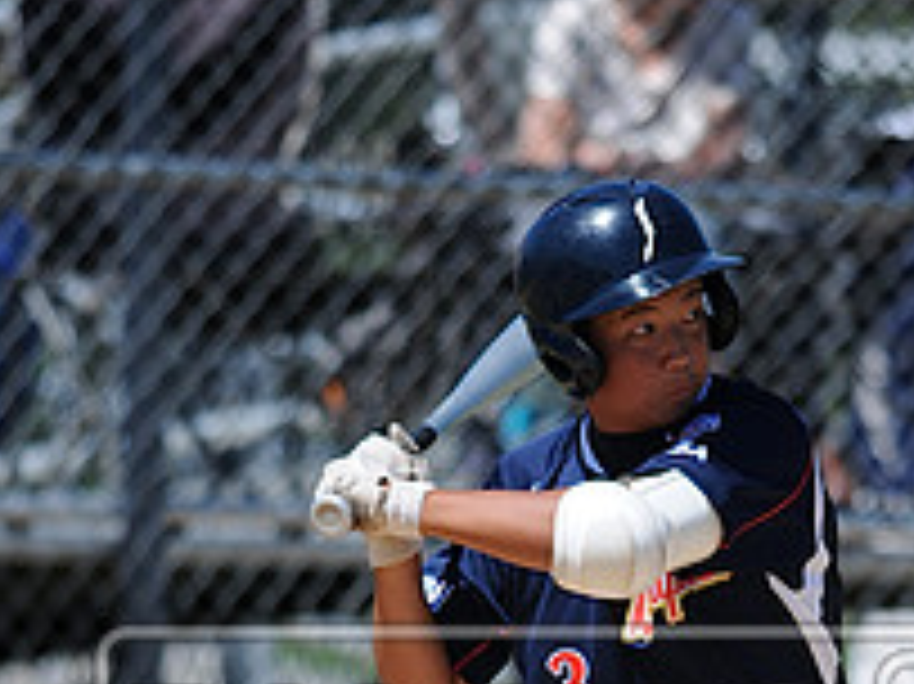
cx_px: 624
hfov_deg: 2.1
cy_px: 788
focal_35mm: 958
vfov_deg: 1.6
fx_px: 25280
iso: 200
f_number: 4
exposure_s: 1/2000
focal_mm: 300
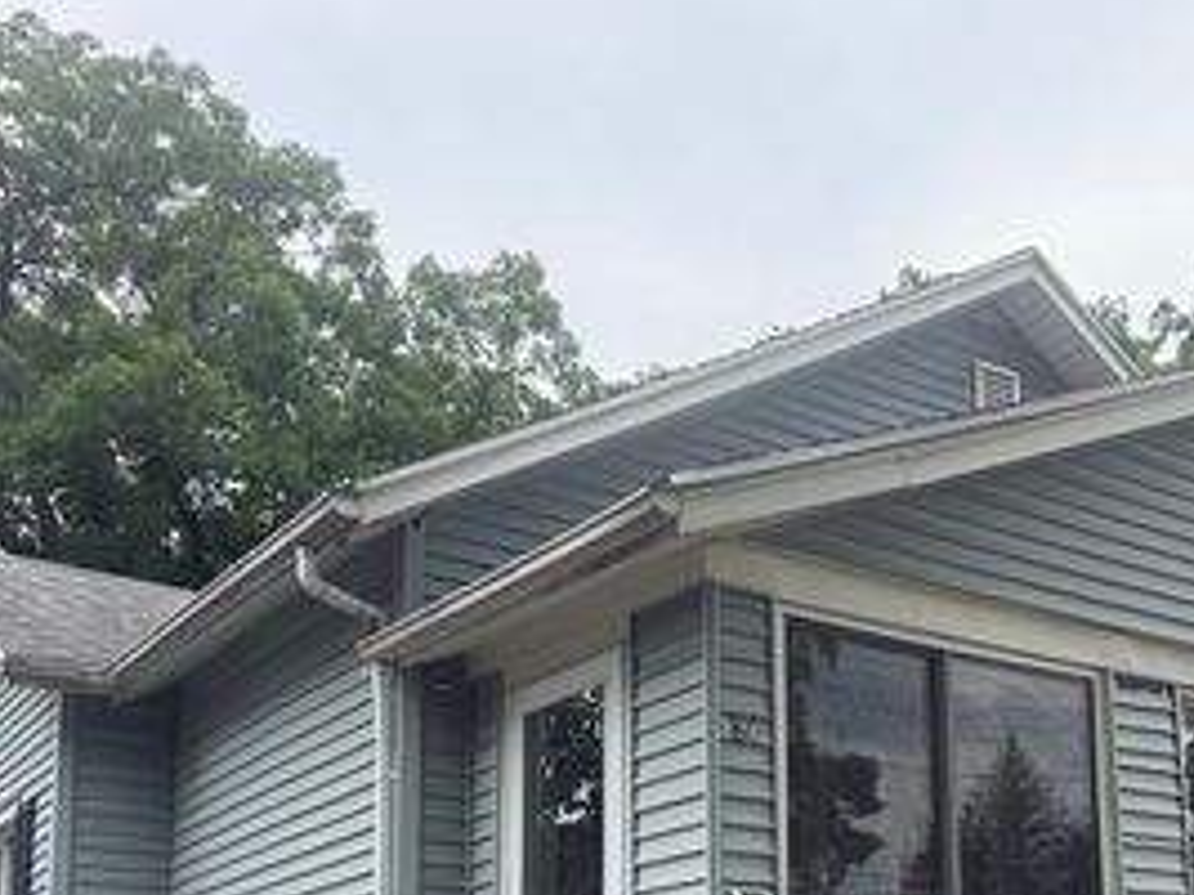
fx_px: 1551
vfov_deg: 30.7
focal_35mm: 45
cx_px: 756
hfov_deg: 41.7
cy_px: 803
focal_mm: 6.76
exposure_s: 1/2370
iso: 100
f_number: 1.78
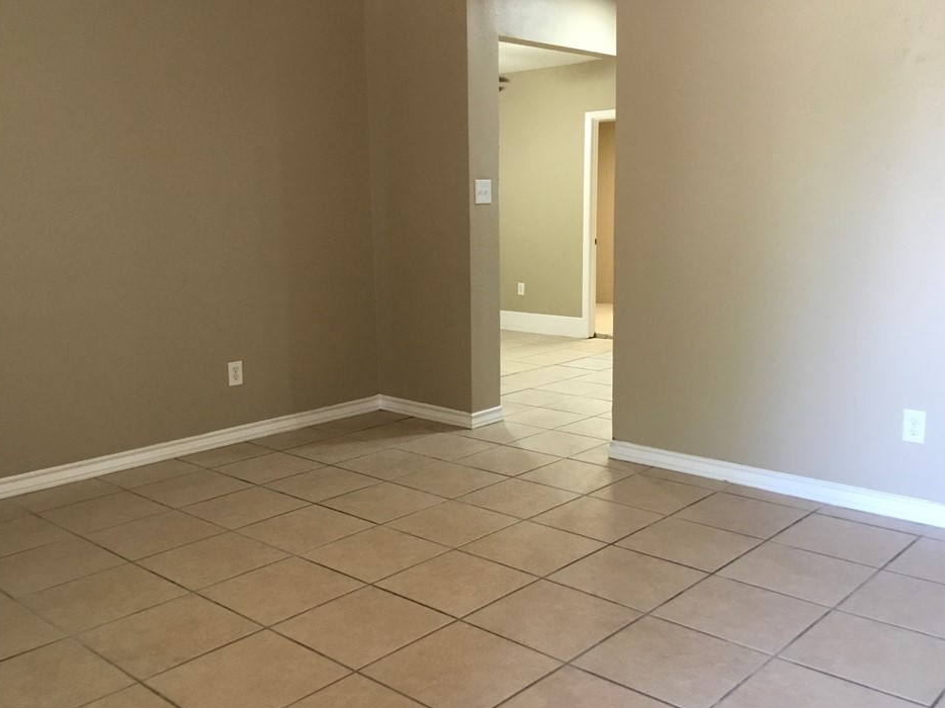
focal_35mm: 34
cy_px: 340
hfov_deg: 54.0
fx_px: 928
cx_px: 474
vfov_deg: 41.8
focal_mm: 3.3
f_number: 2.4
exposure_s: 1/30
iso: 125
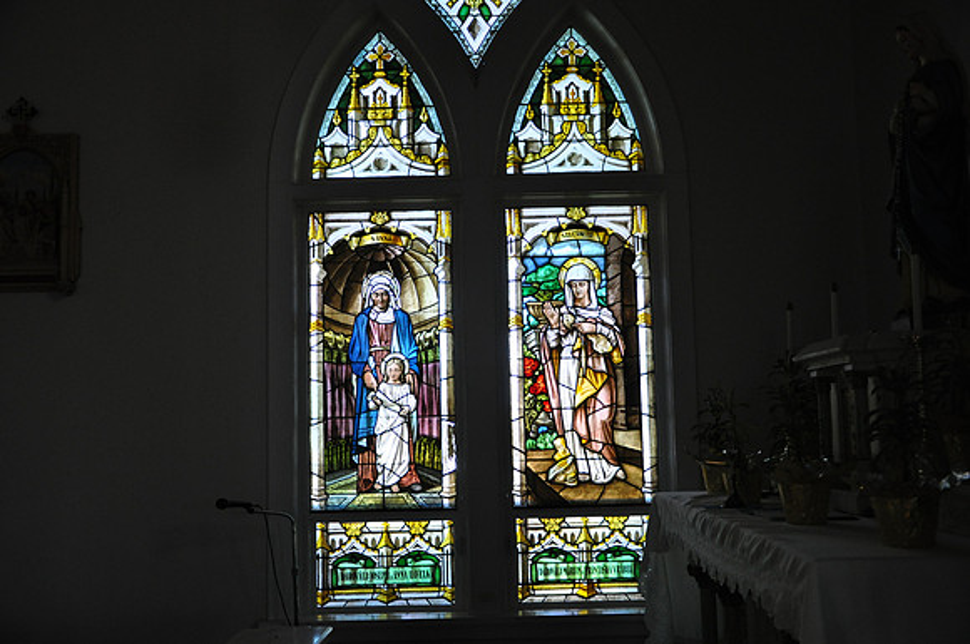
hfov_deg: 51.3
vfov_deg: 35.4
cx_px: 485
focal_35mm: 38
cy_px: 322
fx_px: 1009
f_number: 4
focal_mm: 25
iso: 800
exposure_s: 1/60
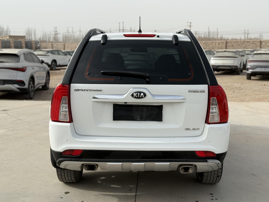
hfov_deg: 39.7
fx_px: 373
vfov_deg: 30.3
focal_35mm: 48
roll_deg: +0.0
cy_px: 101
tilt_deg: -8.0
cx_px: 134
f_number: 1.78
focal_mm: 6.76
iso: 80
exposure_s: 1/5587
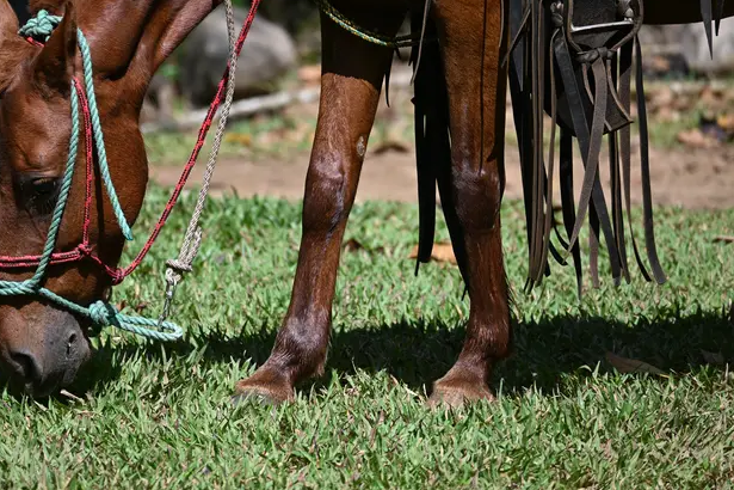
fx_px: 9949
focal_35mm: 488
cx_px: 278
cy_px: 193
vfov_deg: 2.8
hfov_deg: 4.2
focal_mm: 250
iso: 110
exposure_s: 1/400
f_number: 6.3
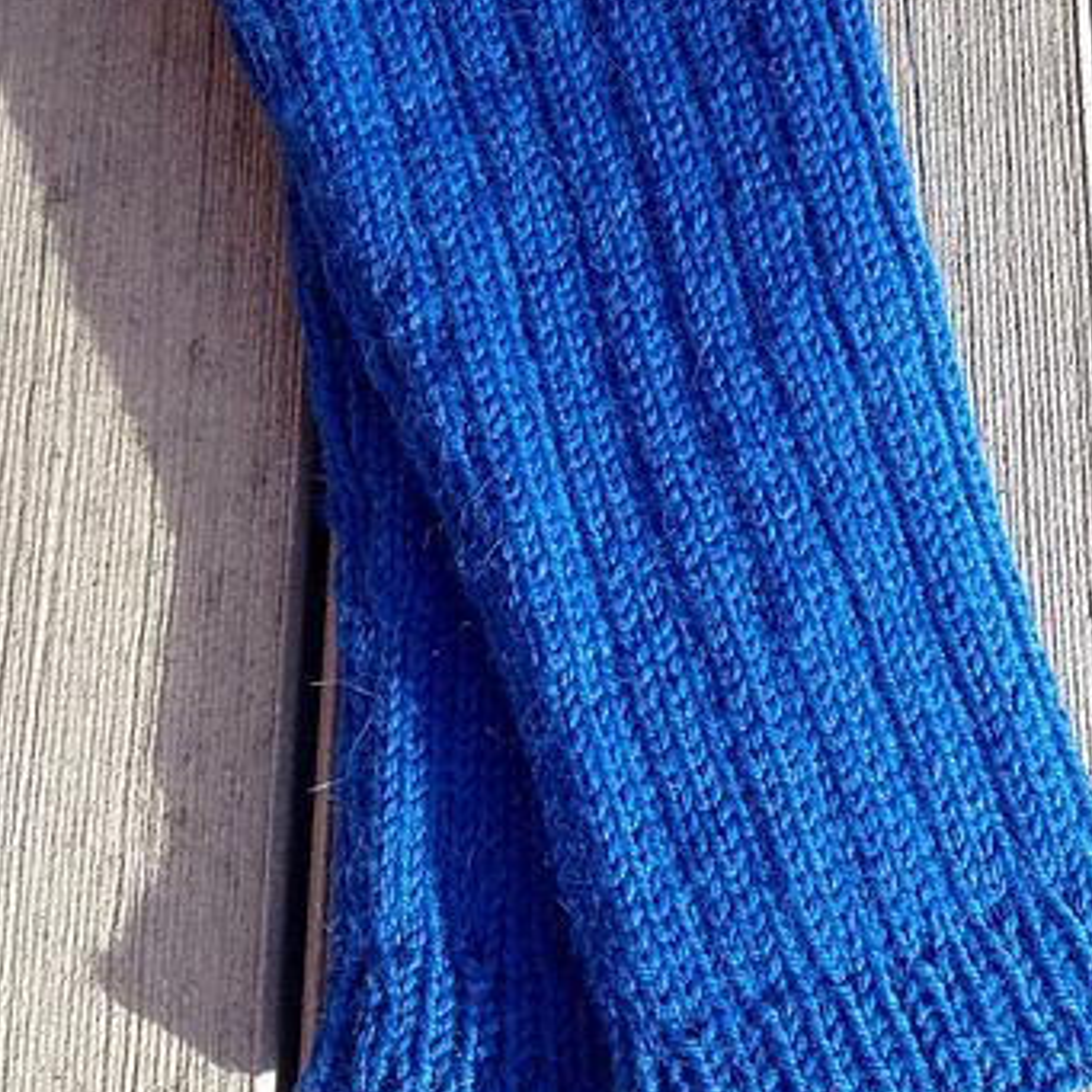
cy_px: 237
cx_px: 711
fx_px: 2070
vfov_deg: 29.0
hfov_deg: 29.4
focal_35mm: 58
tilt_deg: -71.3
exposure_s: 1/480
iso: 50
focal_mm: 4.28
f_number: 2.4
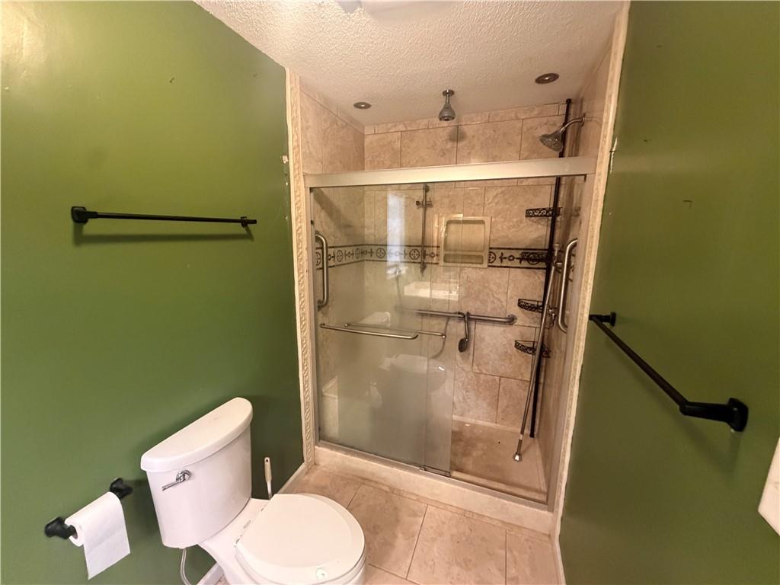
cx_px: 390
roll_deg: -0.3
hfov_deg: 102.1
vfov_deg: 85.7
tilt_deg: -10.9
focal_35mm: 14
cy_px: 292
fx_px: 315
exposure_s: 1/60
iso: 800
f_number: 2.2
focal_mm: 2.22
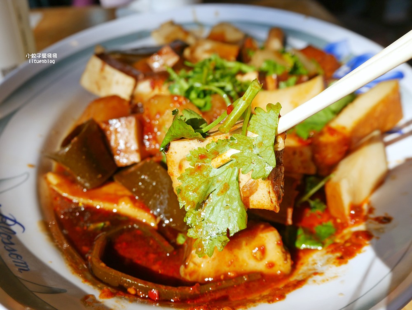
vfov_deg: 41.8
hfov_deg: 53.9
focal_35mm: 34
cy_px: 155
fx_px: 405
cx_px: 206
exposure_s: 1/500
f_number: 5
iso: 200
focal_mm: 17
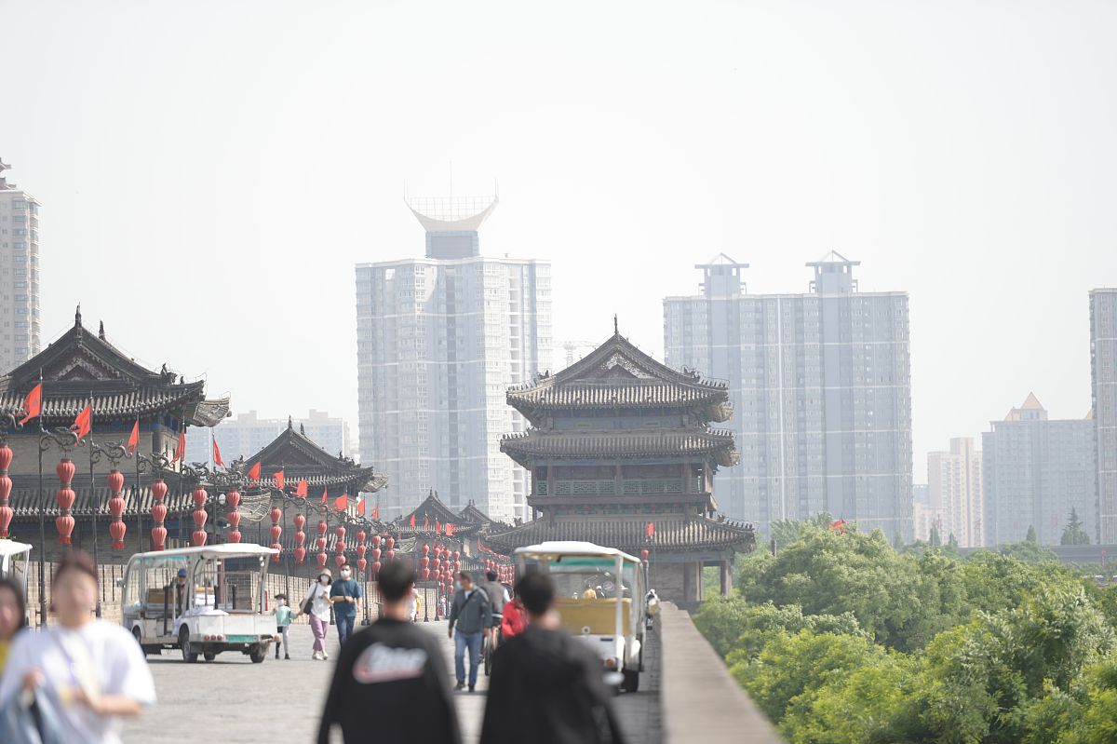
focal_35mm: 200
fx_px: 6203
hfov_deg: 10.3
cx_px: 558
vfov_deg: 6.9
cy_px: 372
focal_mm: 200
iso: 100
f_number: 2.8
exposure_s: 1/800
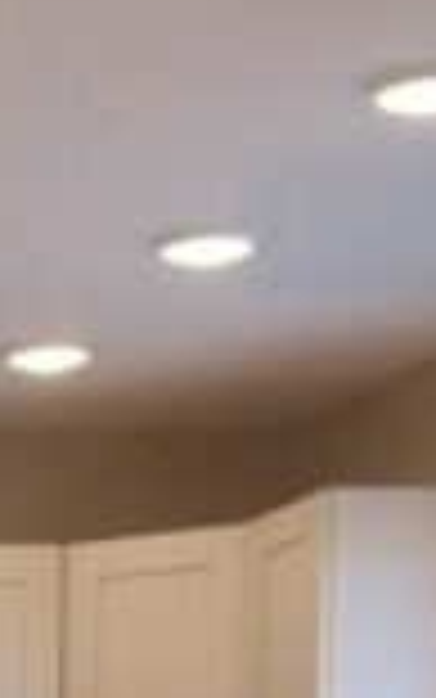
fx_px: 3077
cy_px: 1286
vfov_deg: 11.8
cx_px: -908
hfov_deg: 7.2
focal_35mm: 162
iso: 1250
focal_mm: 16
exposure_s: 1/320
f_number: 3.2
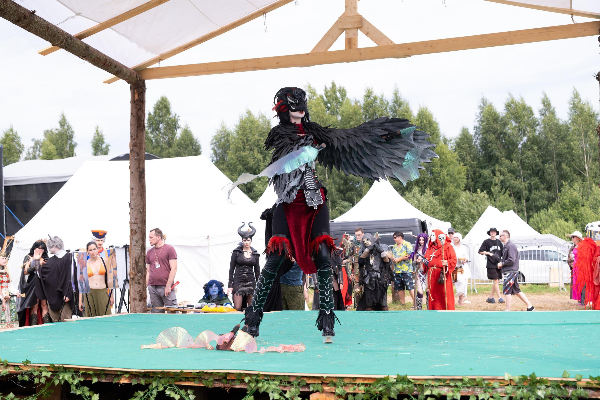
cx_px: 300
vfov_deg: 25.5
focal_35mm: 53
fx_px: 883
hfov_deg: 37.5
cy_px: 200
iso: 250
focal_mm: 35.3
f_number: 3.6
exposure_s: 1/1000
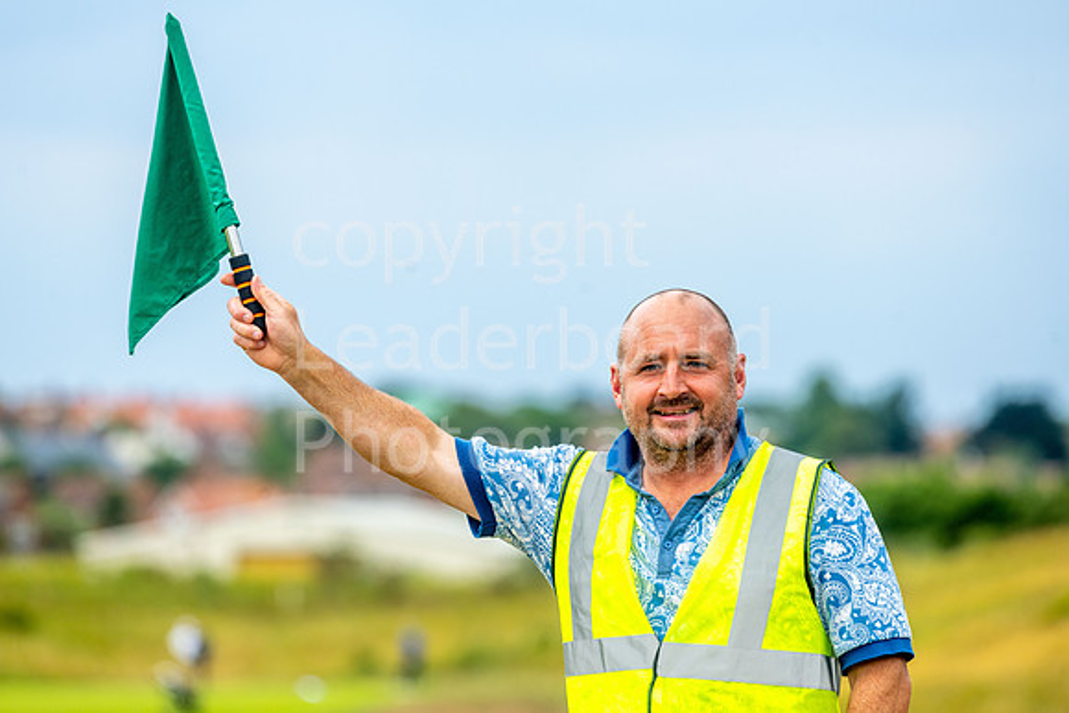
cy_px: 356
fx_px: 8910
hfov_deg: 6.9
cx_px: 534
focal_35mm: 300
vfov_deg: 4.6
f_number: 6.3
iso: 200
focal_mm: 300
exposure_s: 1/200
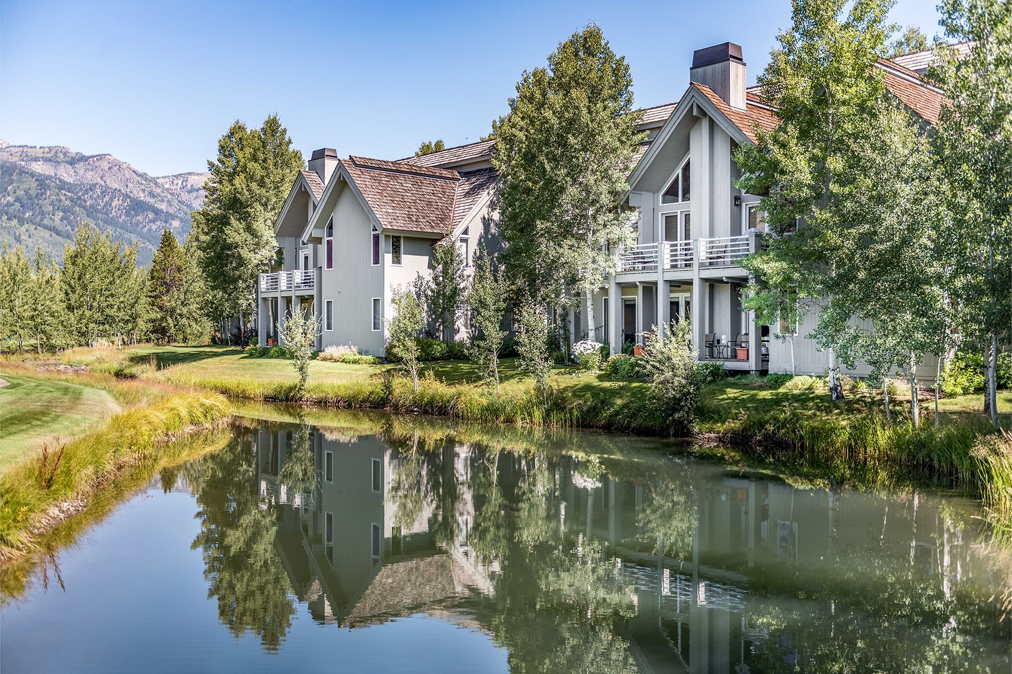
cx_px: 506
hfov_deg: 55.8
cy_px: 337
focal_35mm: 34
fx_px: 956
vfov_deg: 38.9
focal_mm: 34
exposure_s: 1/1600
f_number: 2.8
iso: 160
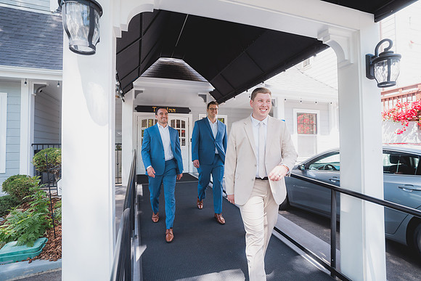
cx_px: 210
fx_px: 211
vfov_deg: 67.4
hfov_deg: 90.0
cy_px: 140
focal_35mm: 18
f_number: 3.5
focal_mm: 18
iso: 200
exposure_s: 1/125
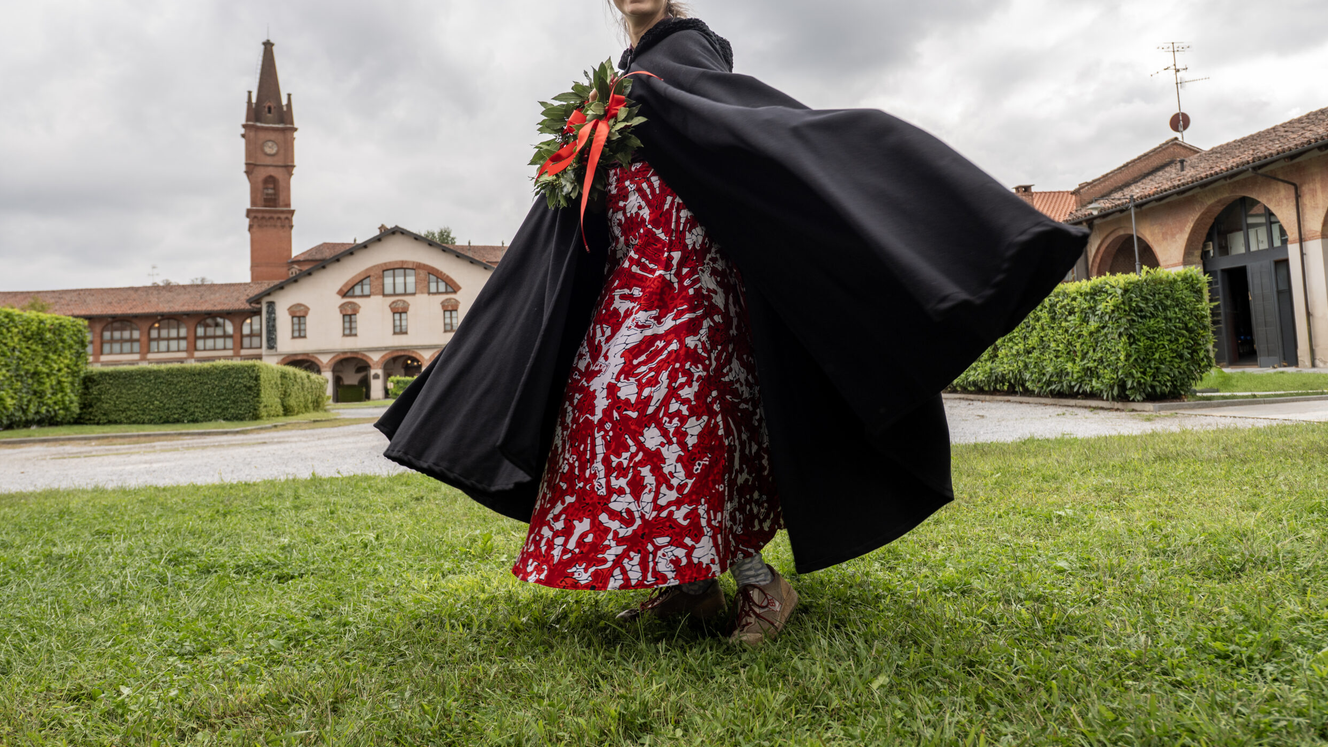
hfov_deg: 71.9
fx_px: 916
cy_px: 296
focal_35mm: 26
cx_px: 664
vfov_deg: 44.1
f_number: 6.3
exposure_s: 1/320
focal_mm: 24
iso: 100
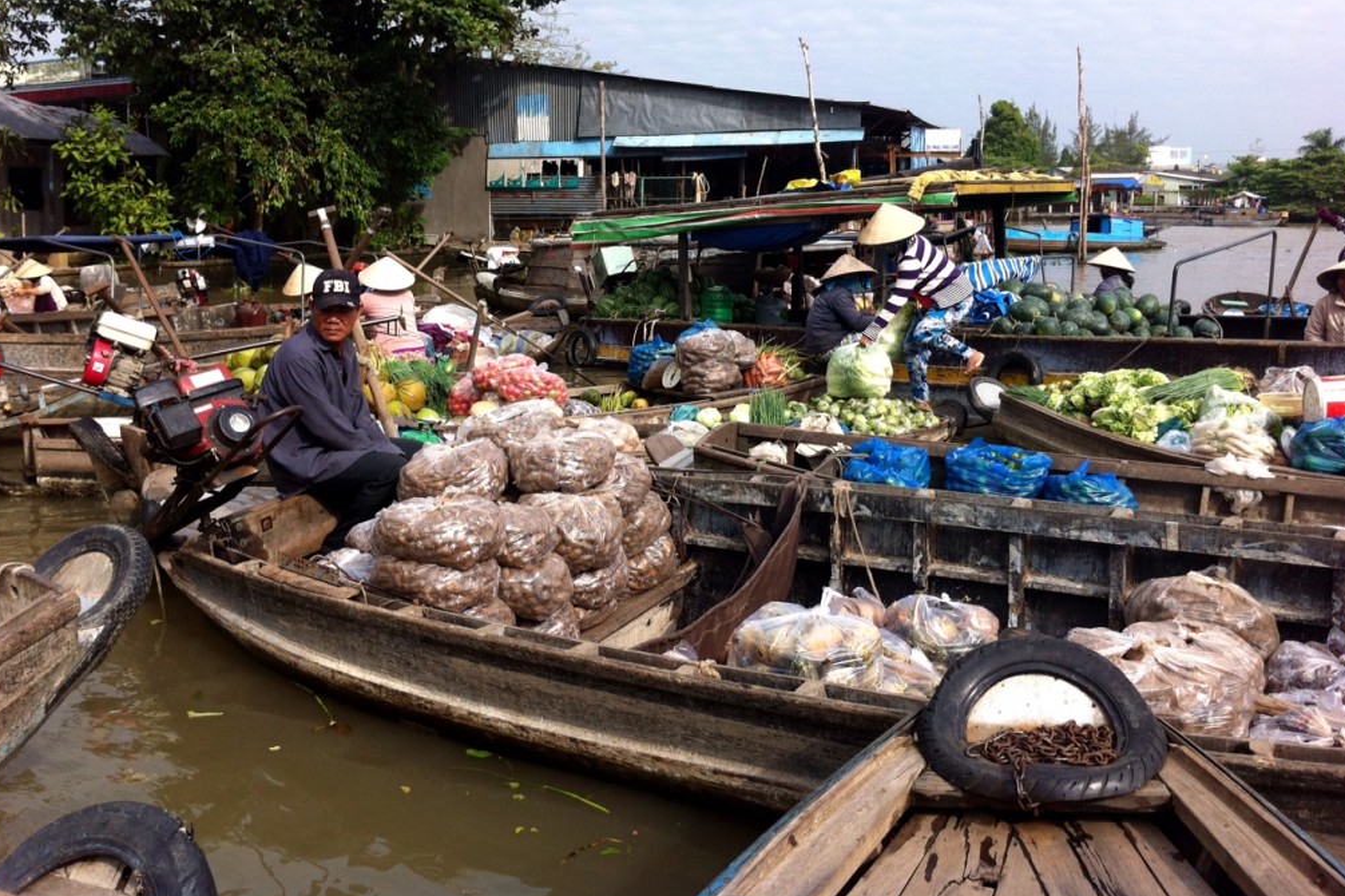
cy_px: 392
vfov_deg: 35.9
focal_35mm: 37
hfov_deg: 51.9
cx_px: 670
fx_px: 1382
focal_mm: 3.85
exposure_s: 1/973
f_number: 2.8
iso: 80
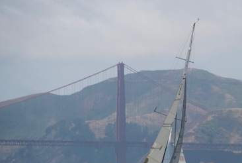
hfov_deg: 4.3
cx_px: 182
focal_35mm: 479
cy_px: 97
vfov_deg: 2.9
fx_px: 3228
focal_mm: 200
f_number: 5.6
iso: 800
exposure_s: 1/4000
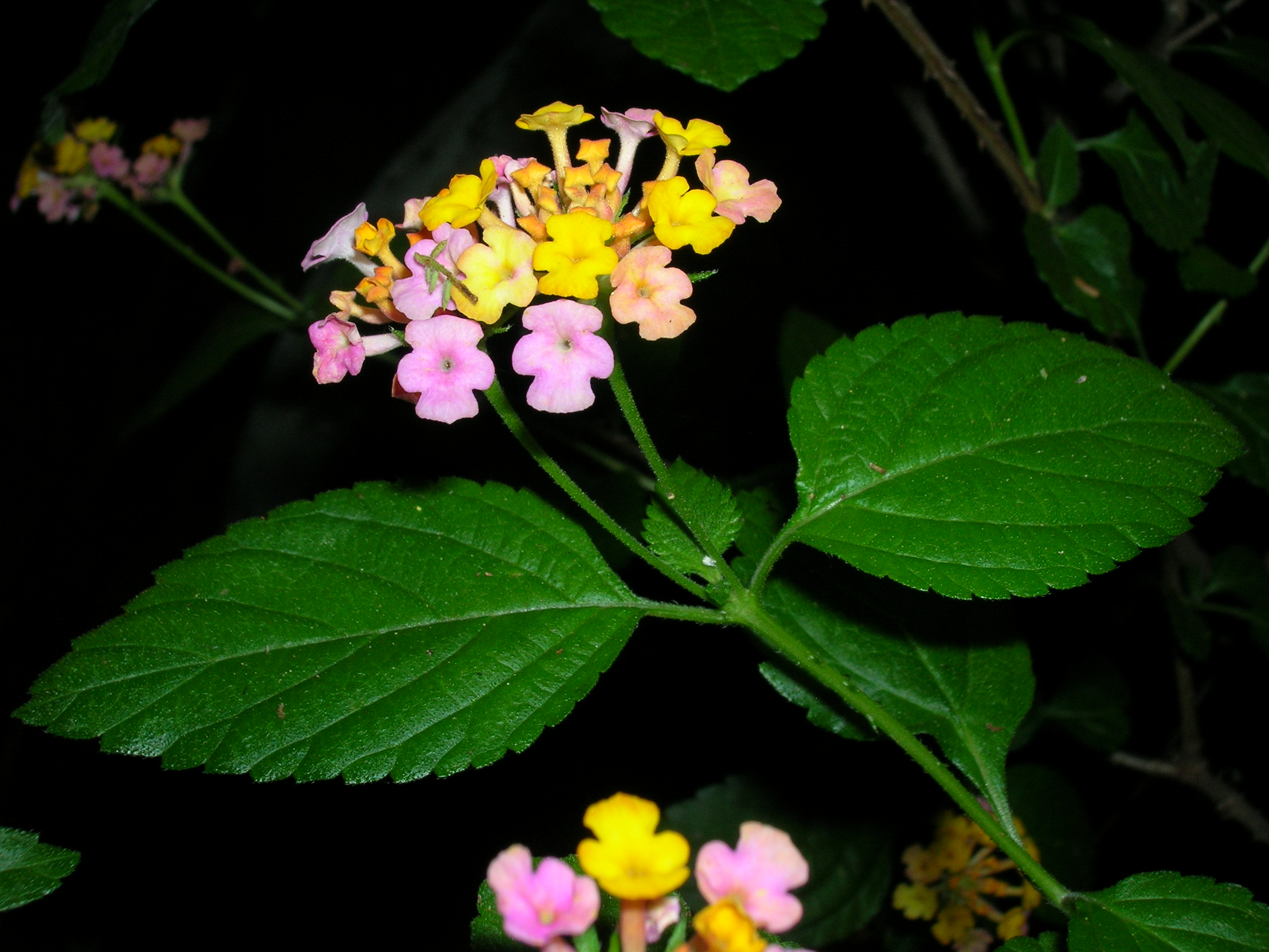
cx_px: 634
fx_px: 1686
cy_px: 476
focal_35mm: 46
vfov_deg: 31.5
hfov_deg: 41.2
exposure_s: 1/60.1
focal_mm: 7.7
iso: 50
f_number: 5.4
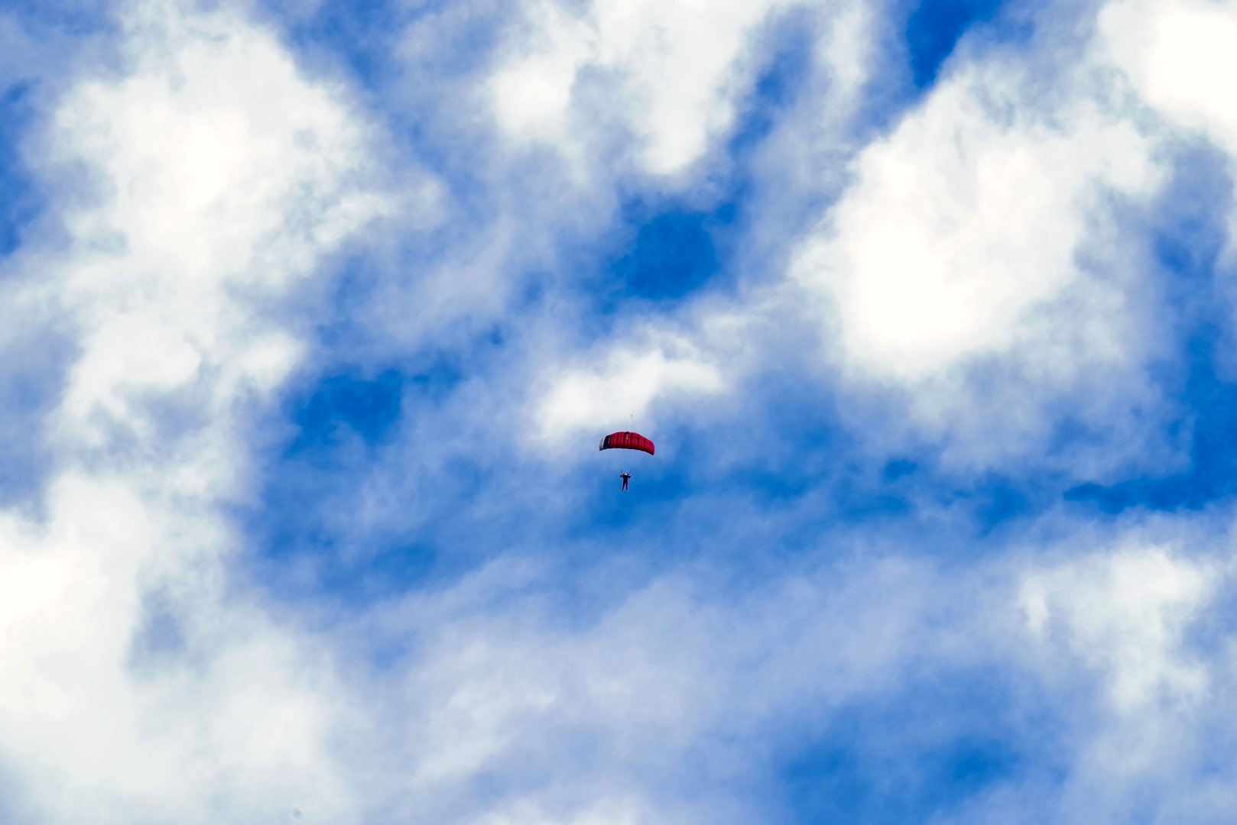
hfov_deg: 10.3
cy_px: 412
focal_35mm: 200
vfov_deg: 6.9
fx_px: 6874
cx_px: 618
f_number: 10
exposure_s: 1/200
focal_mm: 200
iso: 400
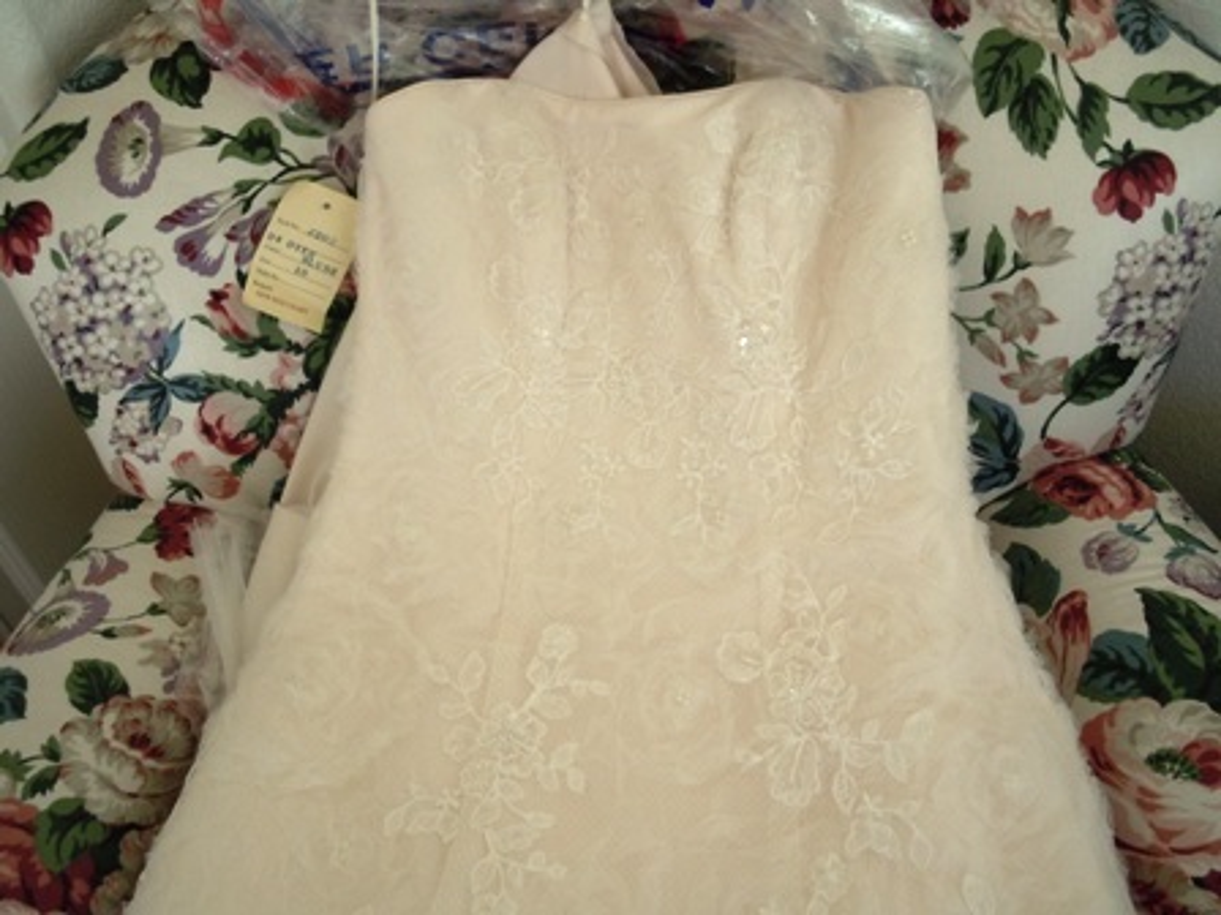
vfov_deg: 42.9
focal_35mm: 33
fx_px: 1164
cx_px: 610
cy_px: 458
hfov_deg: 55.4
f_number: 4
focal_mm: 5.9
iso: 160
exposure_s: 1/60
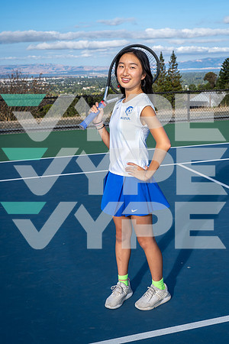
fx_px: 429
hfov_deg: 29.9
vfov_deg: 43.6
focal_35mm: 45
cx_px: 114
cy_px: 172
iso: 100
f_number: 8
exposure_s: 1/250
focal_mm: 45
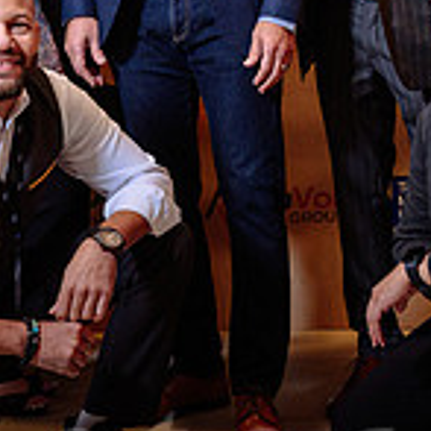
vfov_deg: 13.8
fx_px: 1761
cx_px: 332
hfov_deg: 13.9
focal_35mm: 125
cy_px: 21
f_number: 4
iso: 500
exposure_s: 1/200
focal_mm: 31
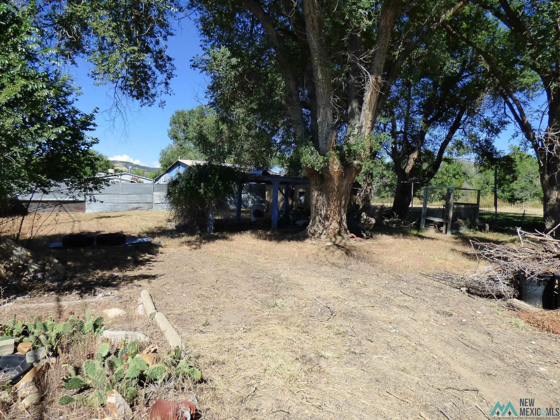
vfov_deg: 66.0
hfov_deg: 81.7
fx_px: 324
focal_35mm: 20
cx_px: 280
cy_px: 210
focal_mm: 3.58
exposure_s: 1/1600
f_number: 2.8
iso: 200
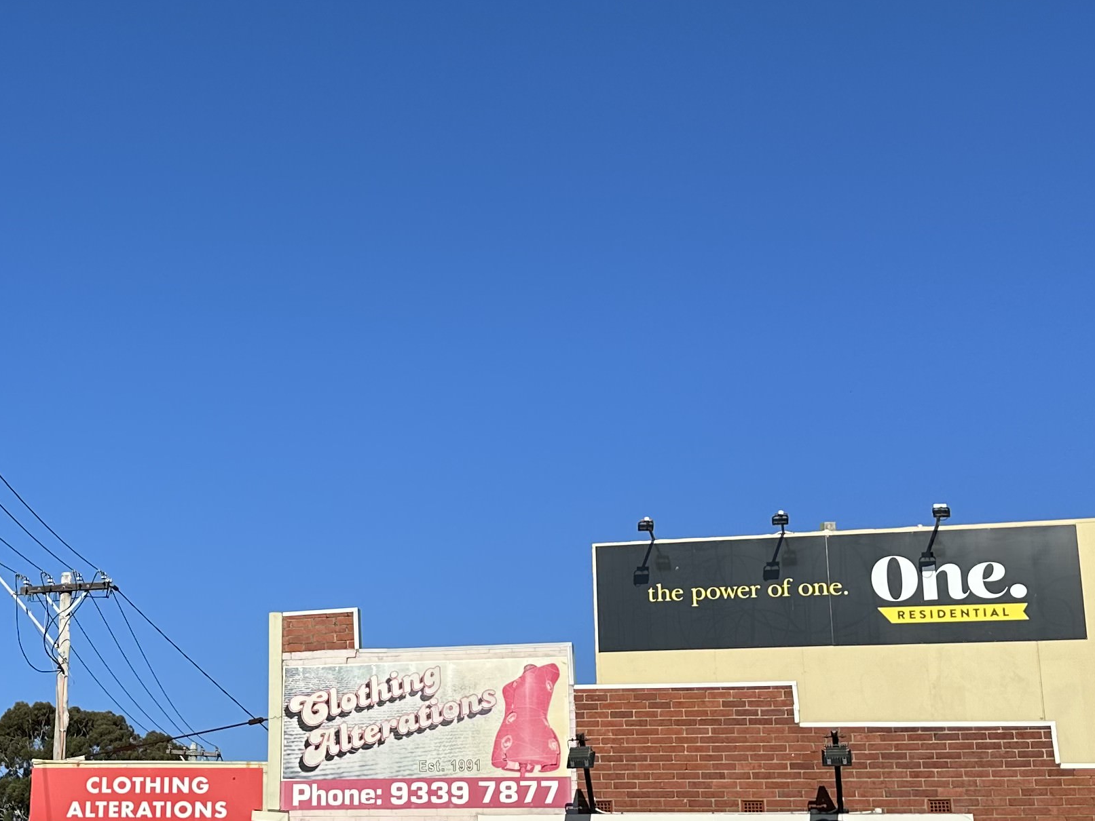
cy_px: 442
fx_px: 1898
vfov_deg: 24.4
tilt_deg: +18.1
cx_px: 246
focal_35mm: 60
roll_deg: -1.7
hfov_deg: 31.5
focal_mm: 6.86
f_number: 1.78
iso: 80
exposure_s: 1/7576
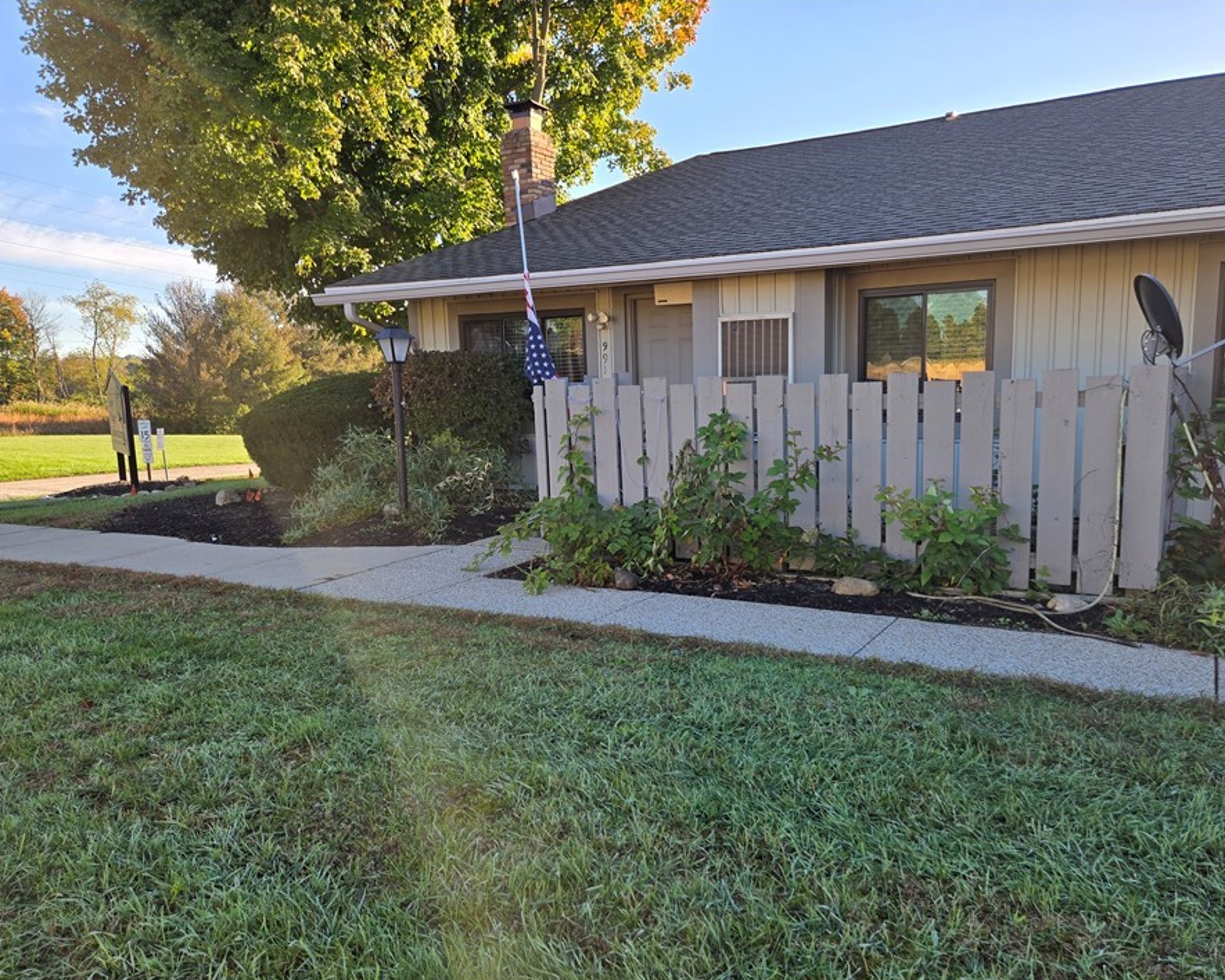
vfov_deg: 54.9
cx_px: 675
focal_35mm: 26
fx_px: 943
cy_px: 528
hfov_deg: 65.9
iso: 25
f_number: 1.8
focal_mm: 5.4
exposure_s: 1/603
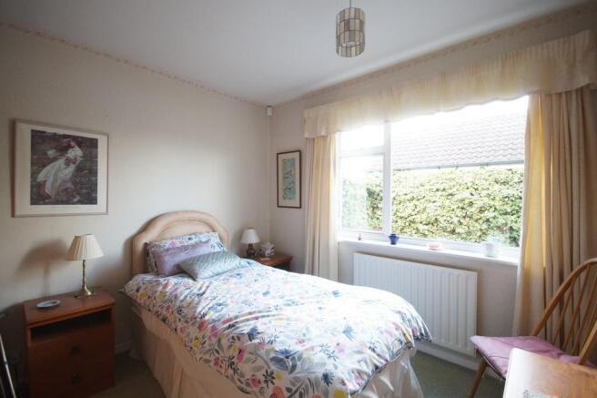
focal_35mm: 15
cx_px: 298
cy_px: 199
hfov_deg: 100.4
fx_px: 249
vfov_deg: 77.3
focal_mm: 10
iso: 640
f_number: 4
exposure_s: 1/60
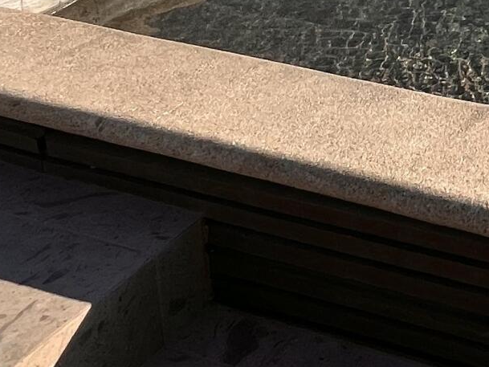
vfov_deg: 17.9
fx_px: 904
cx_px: 744
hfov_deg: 23.7
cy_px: -309
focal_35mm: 64
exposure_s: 1/2597
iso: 32
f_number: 1.8
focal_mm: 1.57
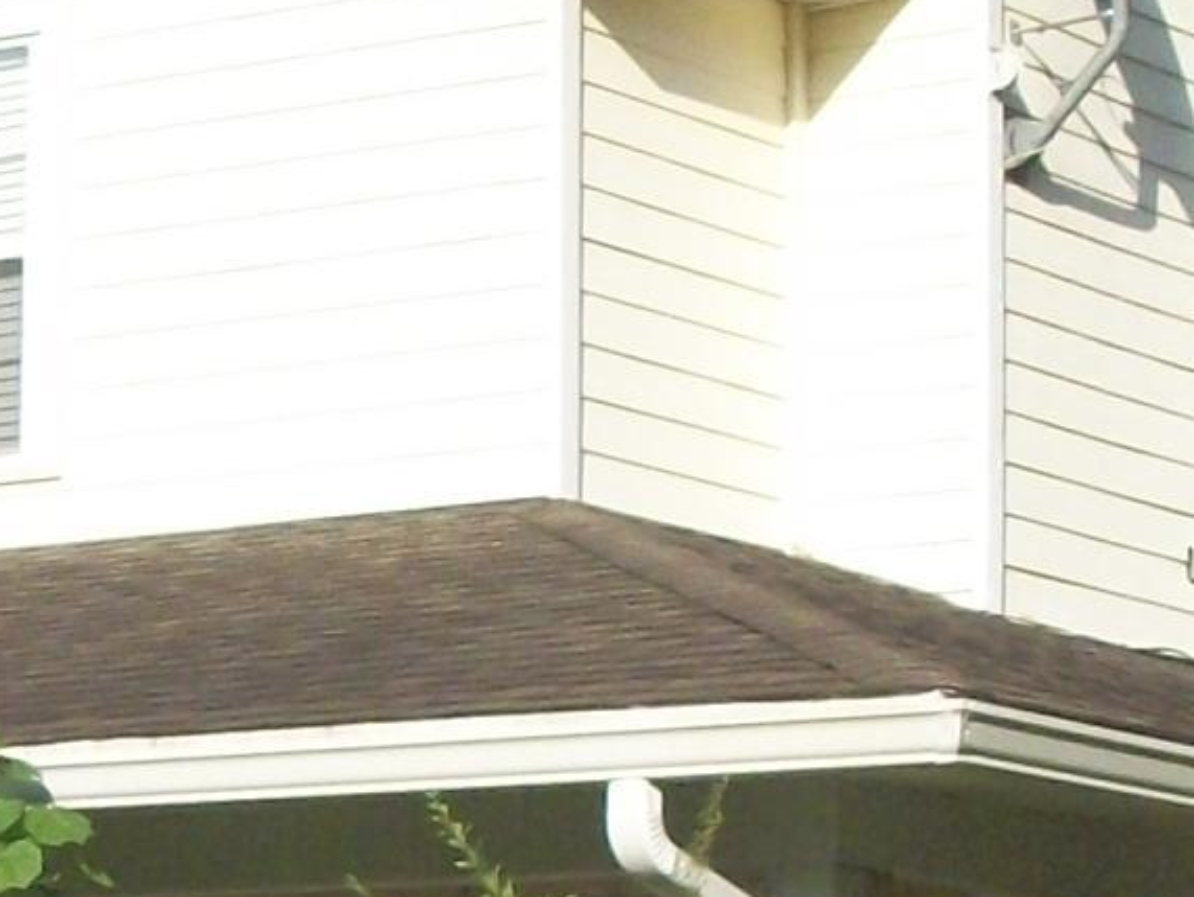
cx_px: 282
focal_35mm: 168
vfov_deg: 8.8
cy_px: 836
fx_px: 5798
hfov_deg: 11.7
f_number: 8.8
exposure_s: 1/320
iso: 200
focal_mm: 5.7
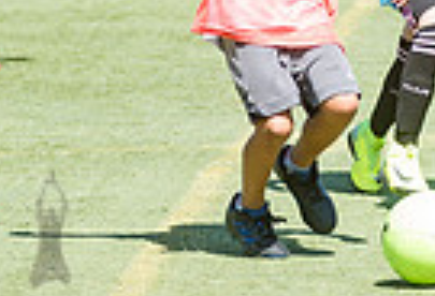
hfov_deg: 3.3
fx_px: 7591
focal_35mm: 624
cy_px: 68
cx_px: 288
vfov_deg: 2.2
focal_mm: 120
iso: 200
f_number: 4
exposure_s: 1/1000
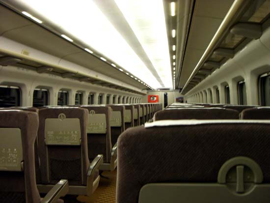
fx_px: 297
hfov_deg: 49.0
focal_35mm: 38
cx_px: 135
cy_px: 102
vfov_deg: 37.7
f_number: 2.7
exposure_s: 1/25
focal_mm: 6.2
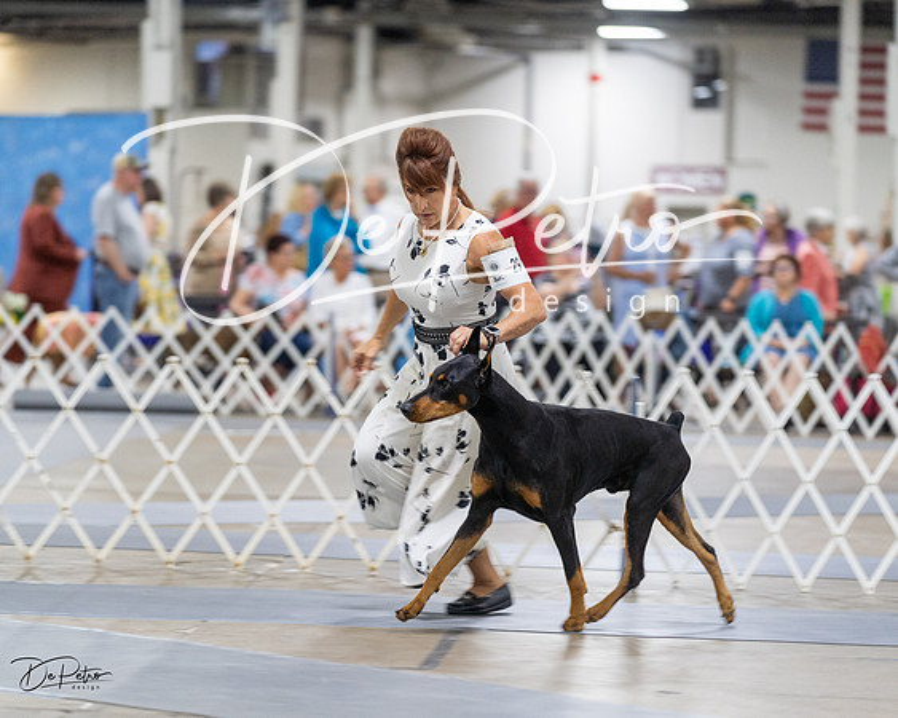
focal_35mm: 155
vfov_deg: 9.9
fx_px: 4129
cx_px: 449
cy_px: 359
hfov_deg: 12.4
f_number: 2.8
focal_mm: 138
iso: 2000
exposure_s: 1/160
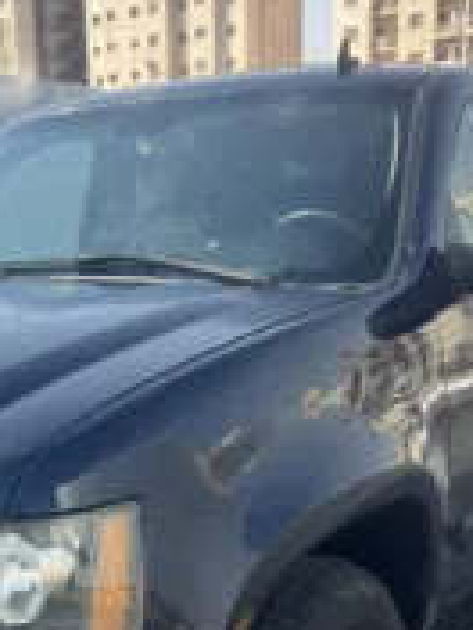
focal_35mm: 59
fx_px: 1075
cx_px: 158
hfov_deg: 24.7
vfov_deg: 31.3
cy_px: 562
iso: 50
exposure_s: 1/1511
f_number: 1.5
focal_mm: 5.7
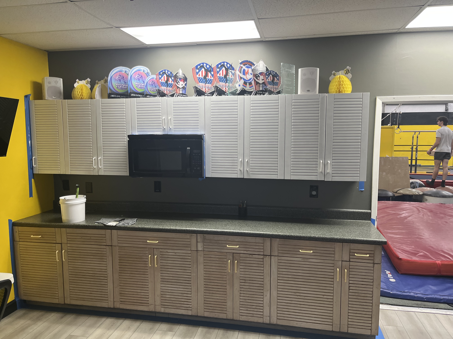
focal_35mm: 26
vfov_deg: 53.1
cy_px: 170
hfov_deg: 67.3
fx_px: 340
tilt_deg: -6.4
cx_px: 226
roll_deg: -0.8
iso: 200
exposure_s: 1/60
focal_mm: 5.1
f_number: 1.6
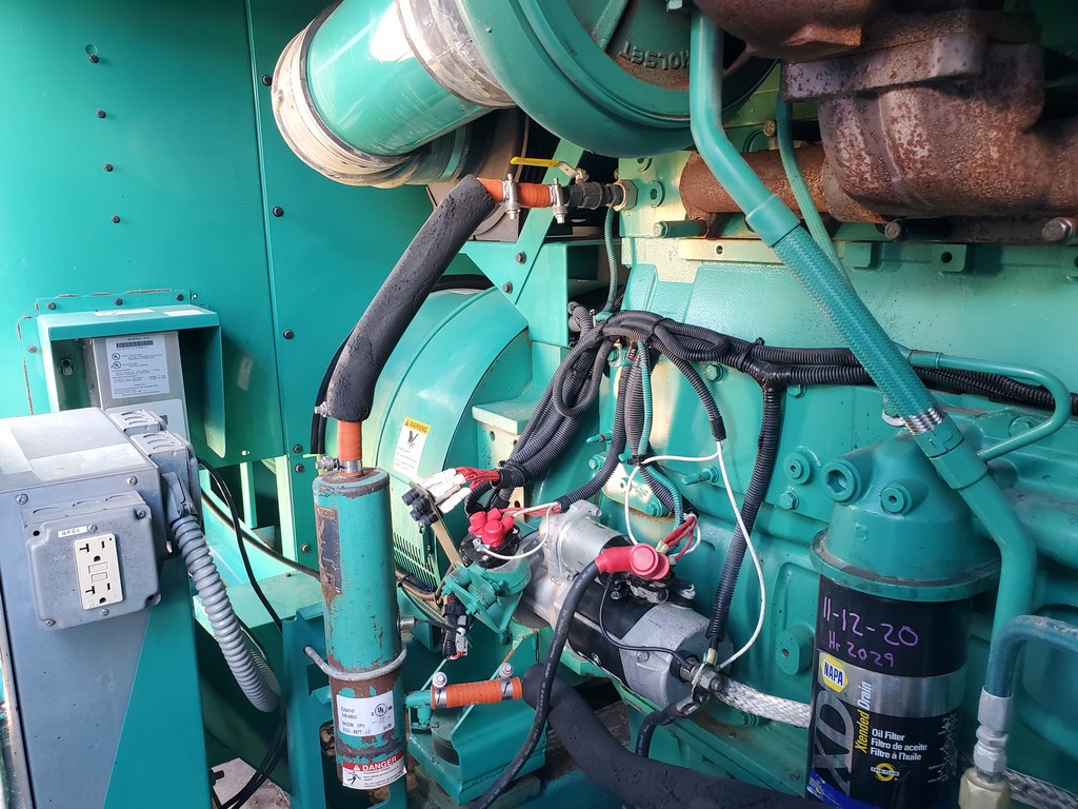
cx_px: 539
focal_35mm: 26
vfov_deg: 53.1
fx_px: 810
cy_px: 404
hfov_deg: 67.3
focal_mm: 4.3
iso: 200
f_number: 2.4
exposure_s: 1/40
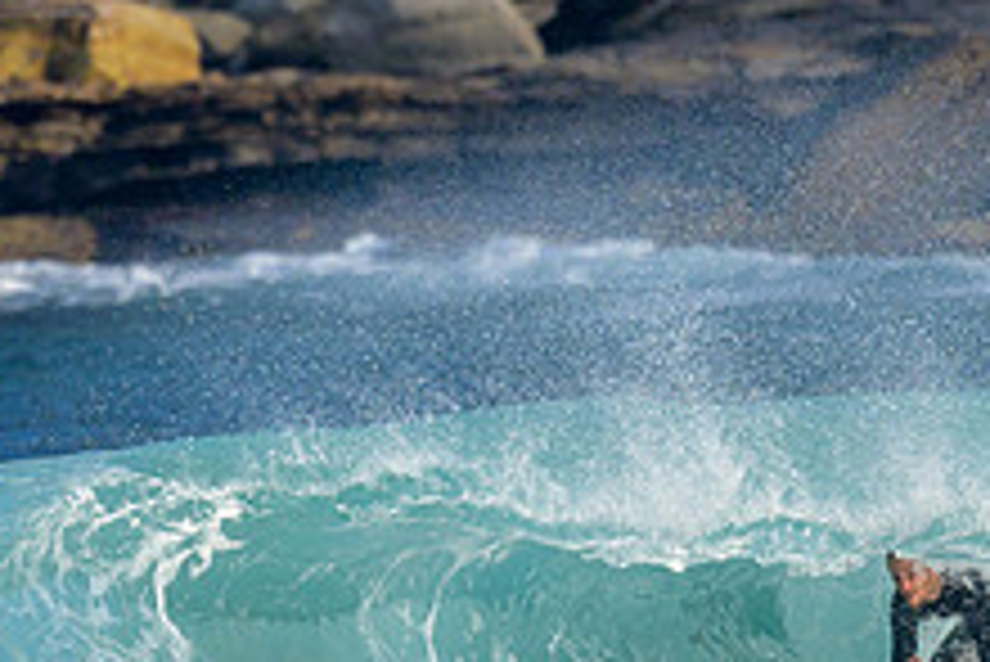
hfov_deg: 0.7
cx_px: 774
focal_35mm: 2899
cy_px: 672
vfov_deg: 0.5
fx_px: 79772
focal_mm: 800
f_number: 6.3
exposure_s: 1/2000
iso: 320
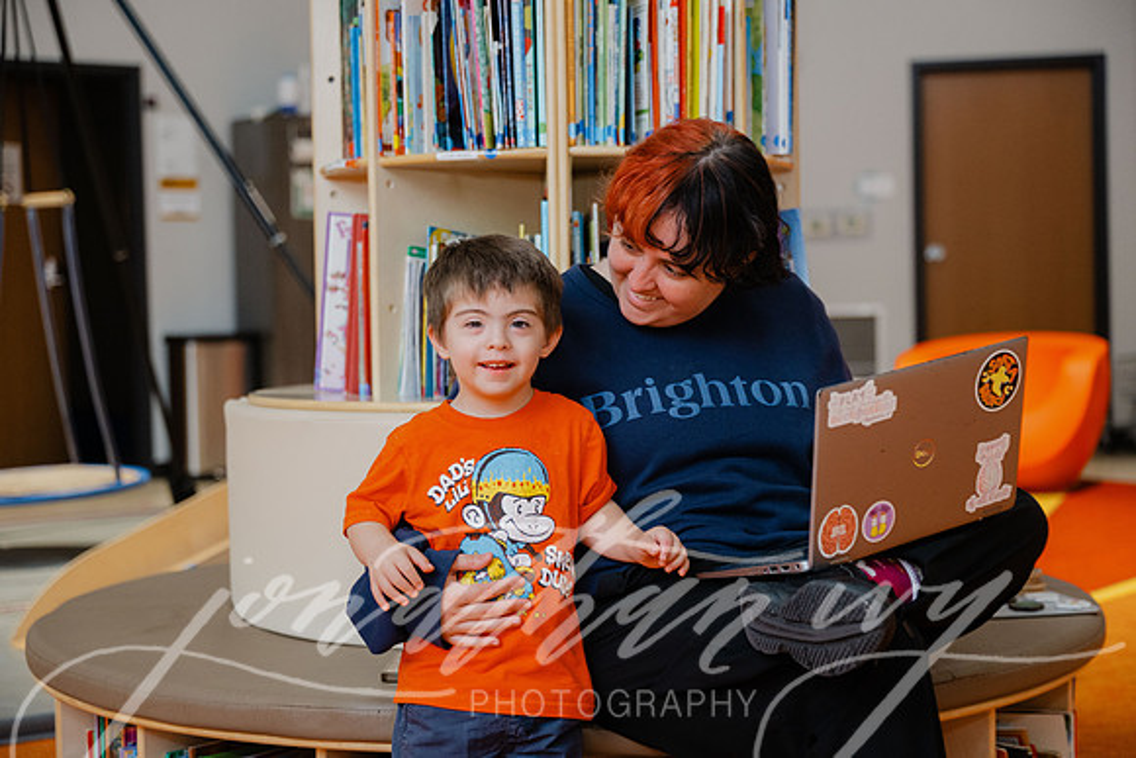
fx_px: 1894
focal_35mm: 60
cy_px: 379
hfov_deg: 33.4
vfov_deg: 22.6
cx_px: 568
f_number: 2.8
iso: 2000
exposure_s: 1/200
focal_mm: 60
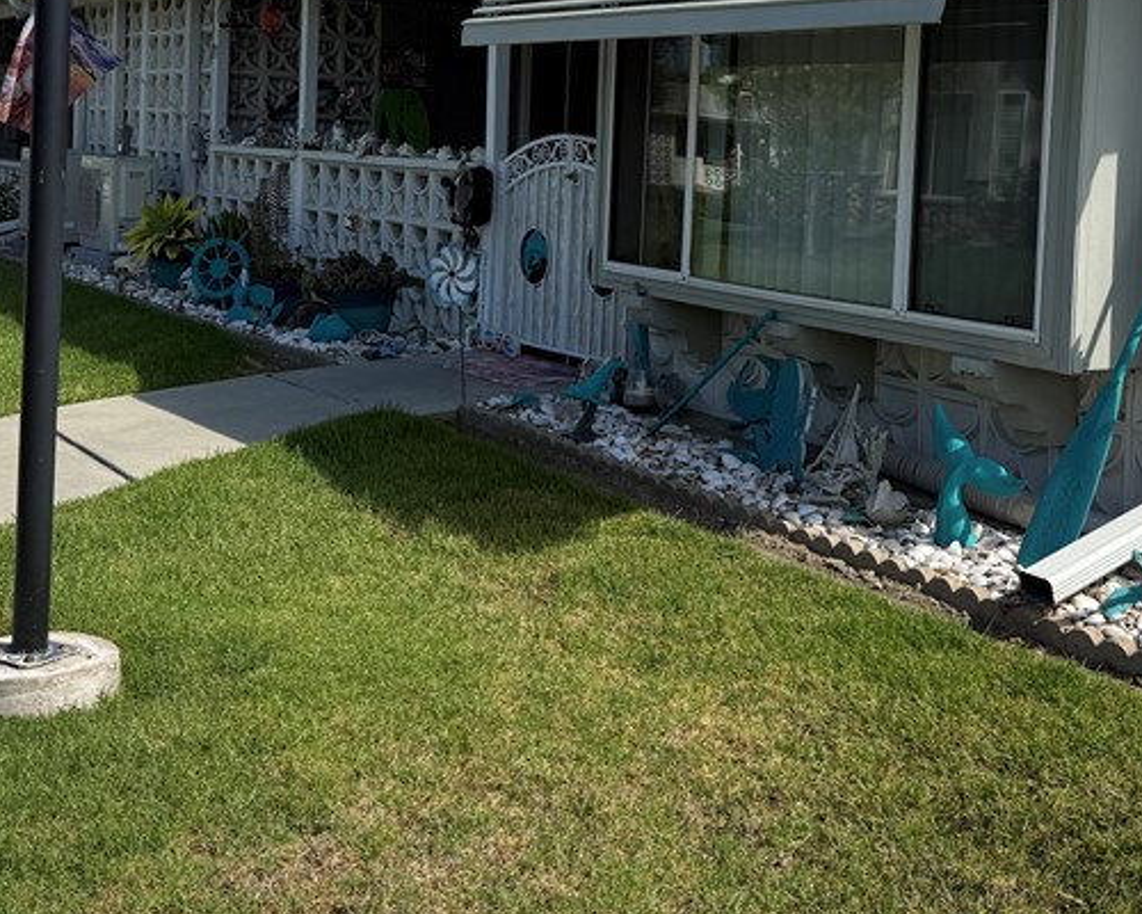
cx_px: 690
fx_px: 1622
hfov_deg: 38.6
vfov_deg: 30.7
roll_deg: -2.5
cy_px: 185
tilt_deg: -1.5
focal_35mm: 48
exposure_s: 1/4673
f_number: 1.78
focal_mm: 6.76
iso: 80
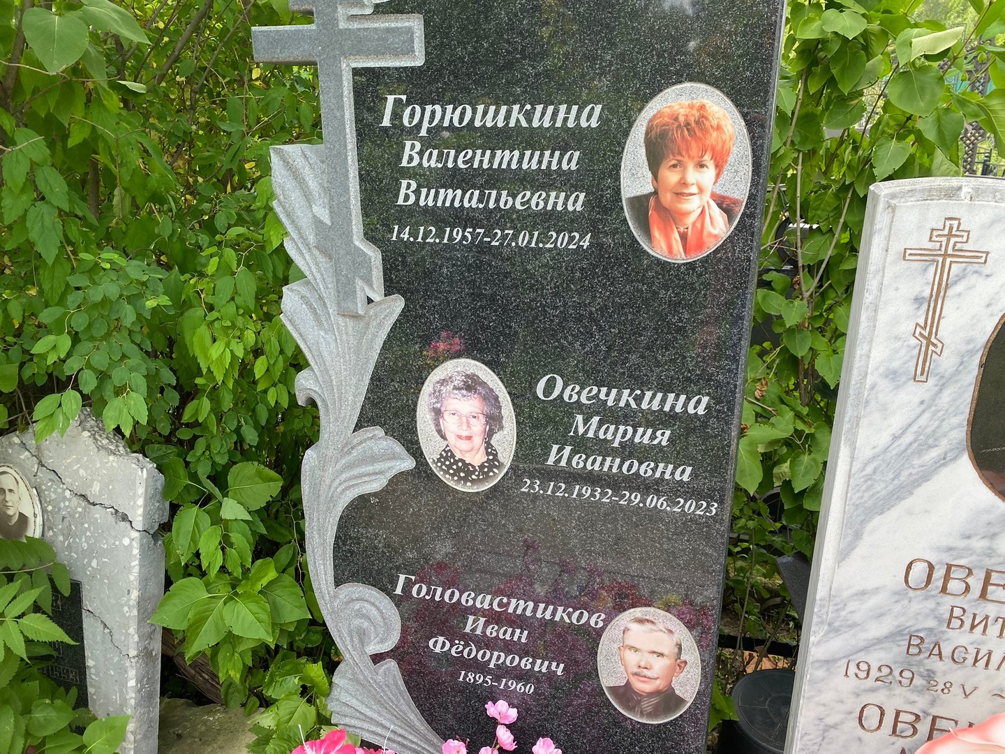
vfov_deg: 53.1
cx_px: 502
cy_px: 377
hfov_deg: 67.3
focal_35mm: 26
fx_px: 755
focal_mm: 4.25
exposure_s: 1/284
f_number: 1.8
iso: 32
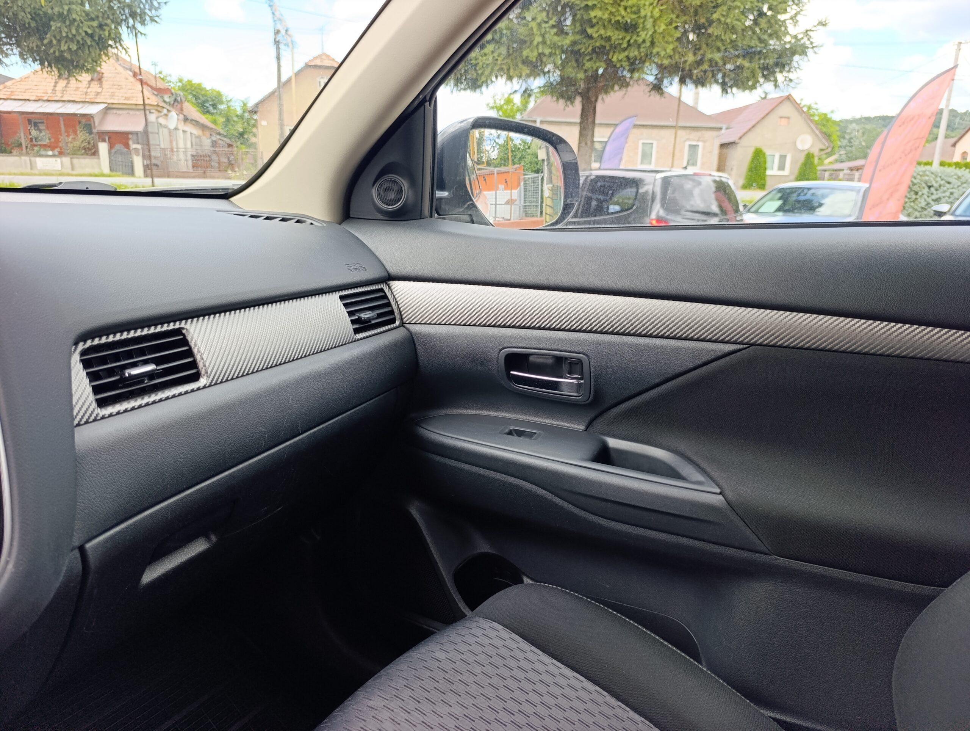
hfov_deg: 73.8
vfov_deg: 59.0
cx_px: 485
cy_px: 366
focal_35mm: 23
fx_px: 645
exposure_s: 1/100
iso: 64
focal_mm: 6.14
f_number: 1.6
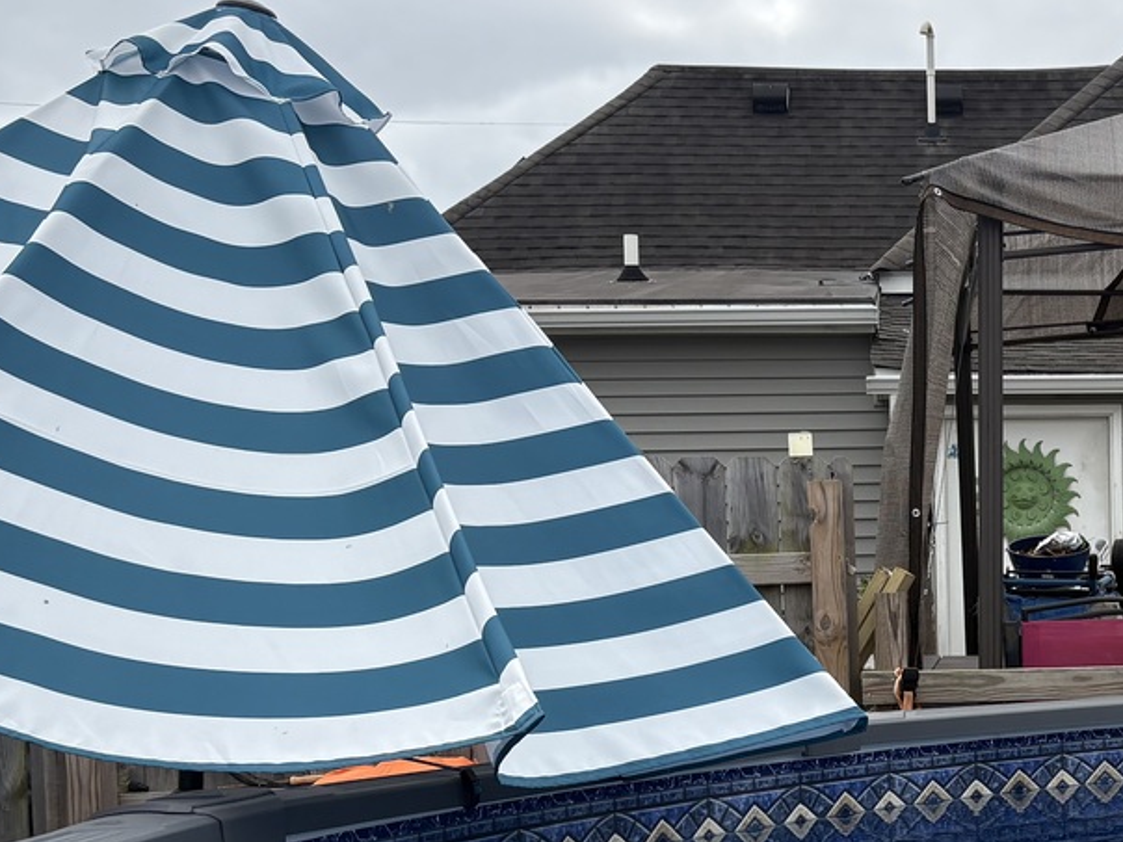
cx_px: 1134
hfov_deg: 29.1
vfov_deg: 23.4
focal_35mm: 62
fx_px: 2011
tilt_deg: -2.5
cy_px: 643
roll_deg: +2.2
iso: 50
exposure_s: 1/2985
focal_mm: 5.96
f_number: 1.6
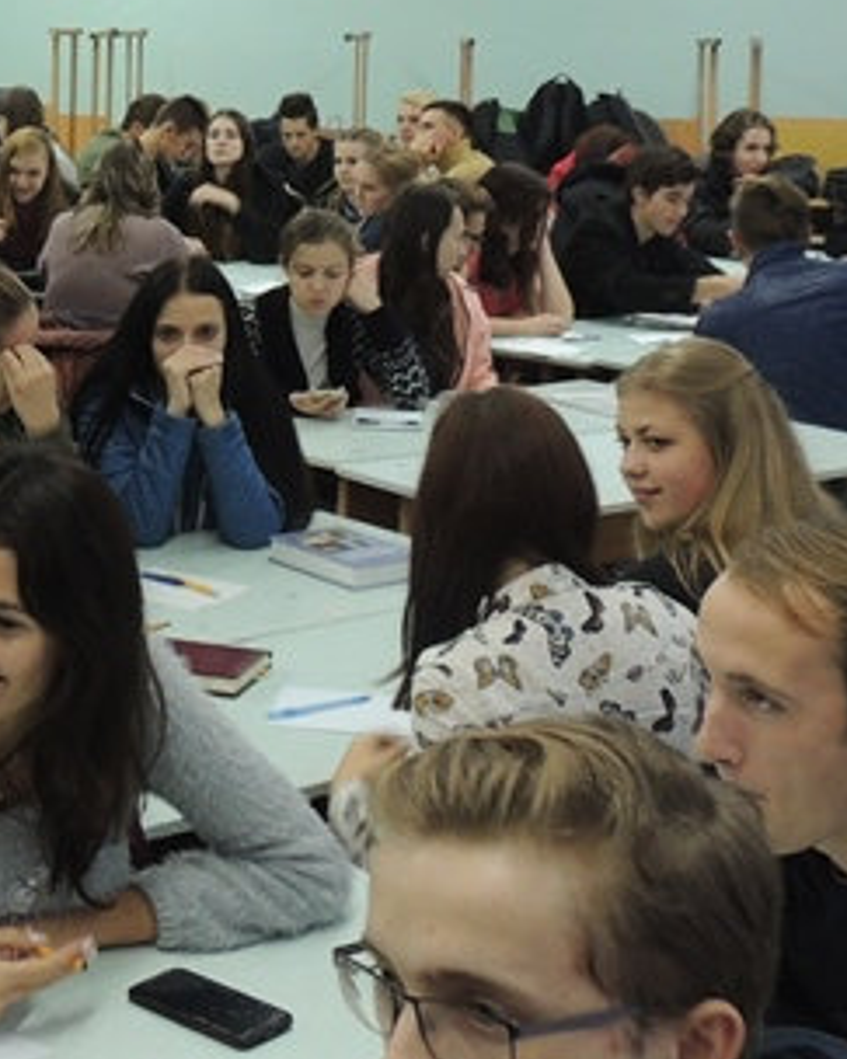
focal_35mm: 72
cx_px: 45
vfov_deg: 26.1
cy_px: 265
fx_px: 2257
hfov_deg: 20.7
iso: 280
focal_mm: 4.9
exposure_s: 1/30
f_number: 3.1
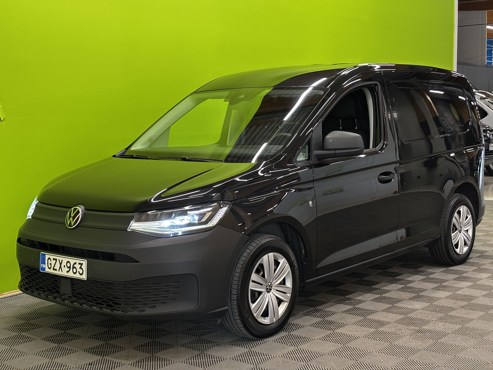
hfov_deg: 36.8
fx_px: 741
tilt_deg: -5.8
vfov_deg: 28.0
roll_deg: +0.9
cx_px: 246
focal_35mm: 52
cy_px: 185
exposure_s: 1/50
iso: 64
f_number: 1.6
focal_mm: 5.96
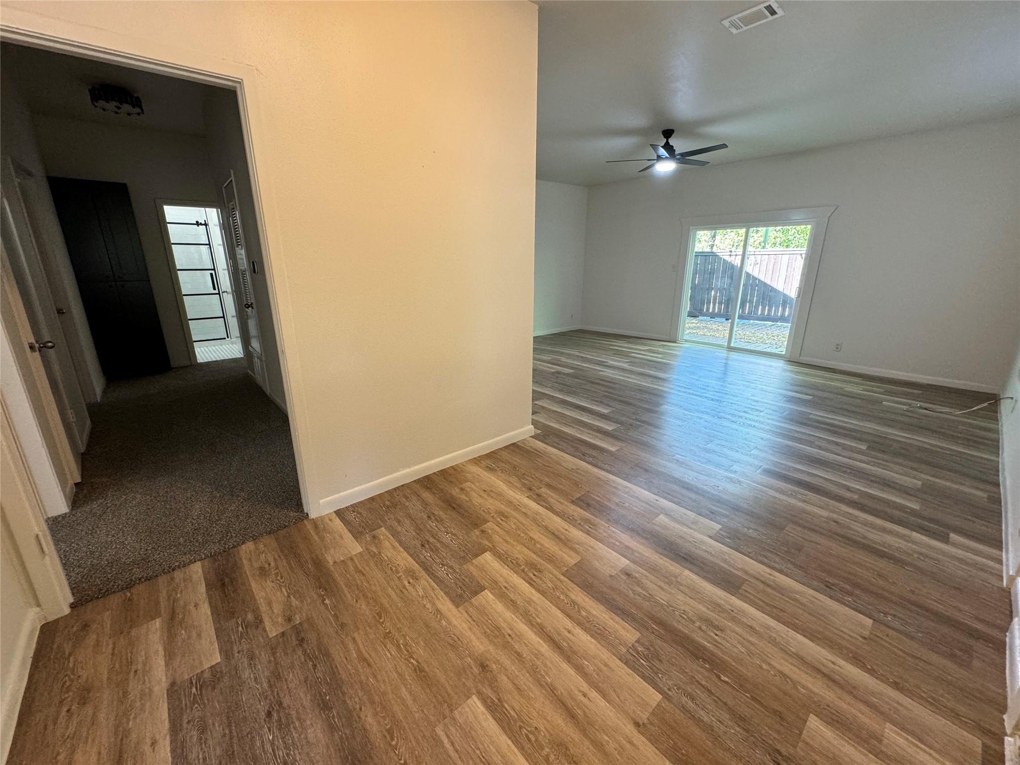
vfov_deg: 85.7
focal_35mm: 14
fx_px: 413
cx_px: 510
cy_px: 382
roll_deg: +0.2
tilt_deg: -16.7
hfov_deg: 102.1
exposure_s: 1/60
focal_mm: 2.22
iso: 200
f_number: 2.2
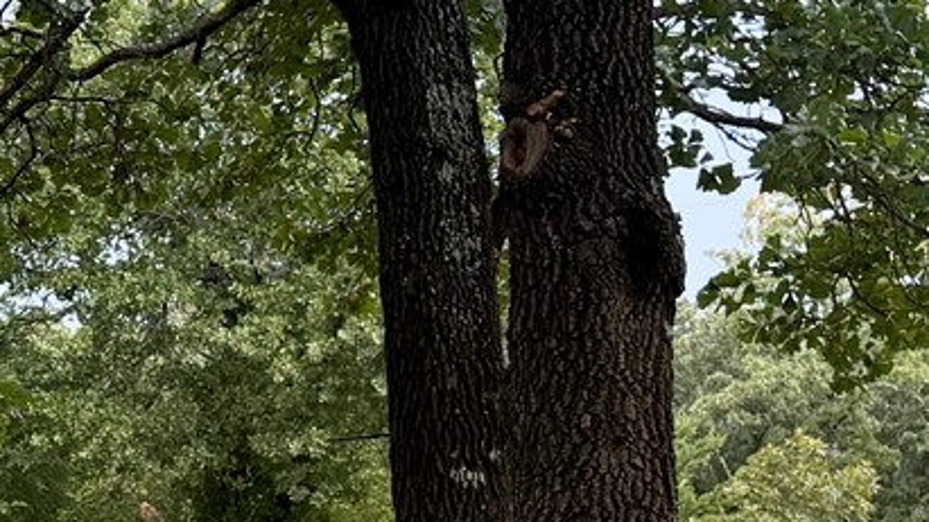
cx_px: -572
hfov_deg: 15.8
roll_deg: -0.3
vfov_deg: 9.8
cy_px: 569
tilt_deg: +3.3
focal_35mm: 122
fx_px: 3005
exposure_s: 1/589
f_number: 1.78
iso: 100
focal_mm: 6.76
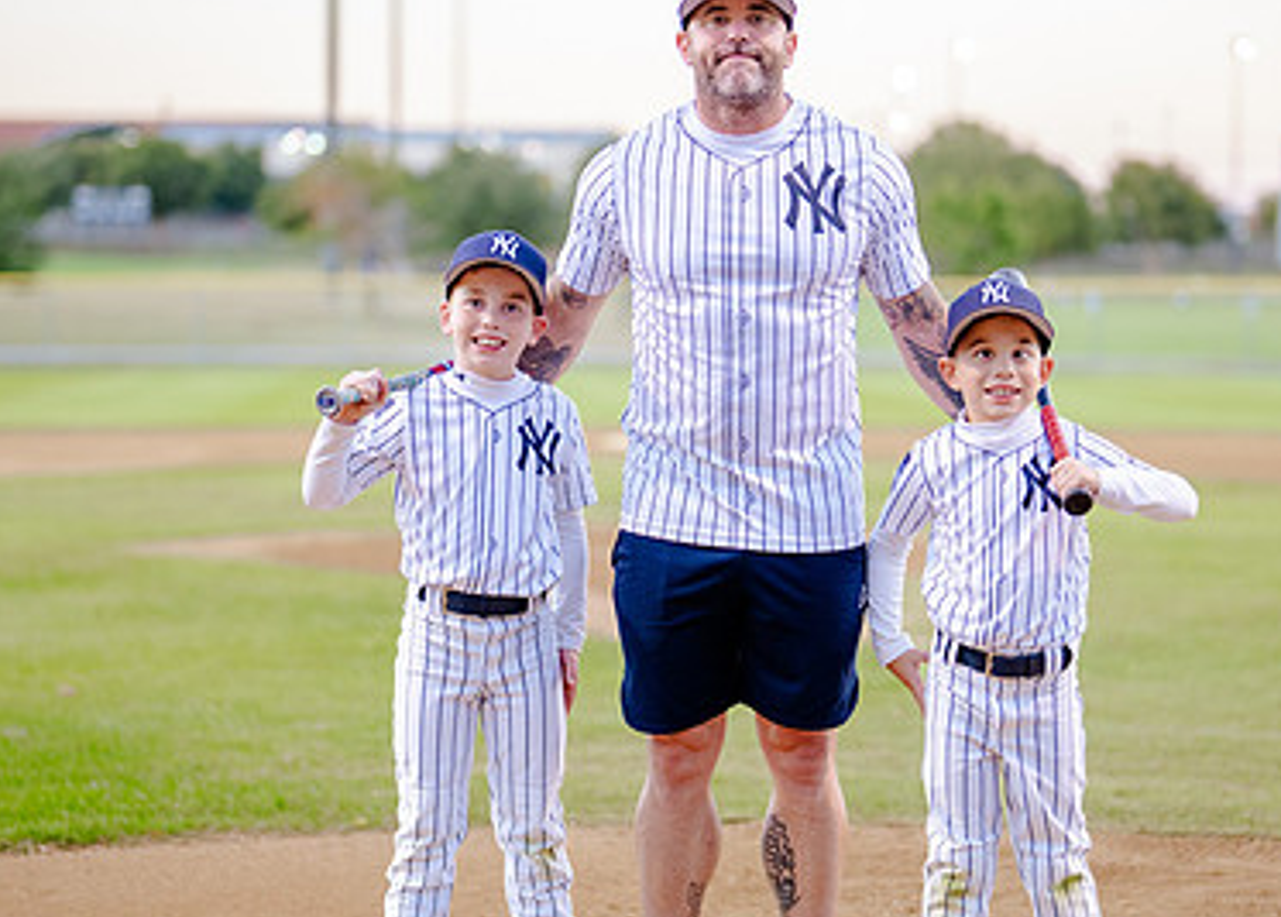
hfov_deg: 19.8
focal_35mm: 101
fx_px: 3677
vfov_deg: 14.2
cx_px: 716
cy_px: 501
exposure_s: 1/640
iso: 500
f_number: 1.2
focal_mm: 50
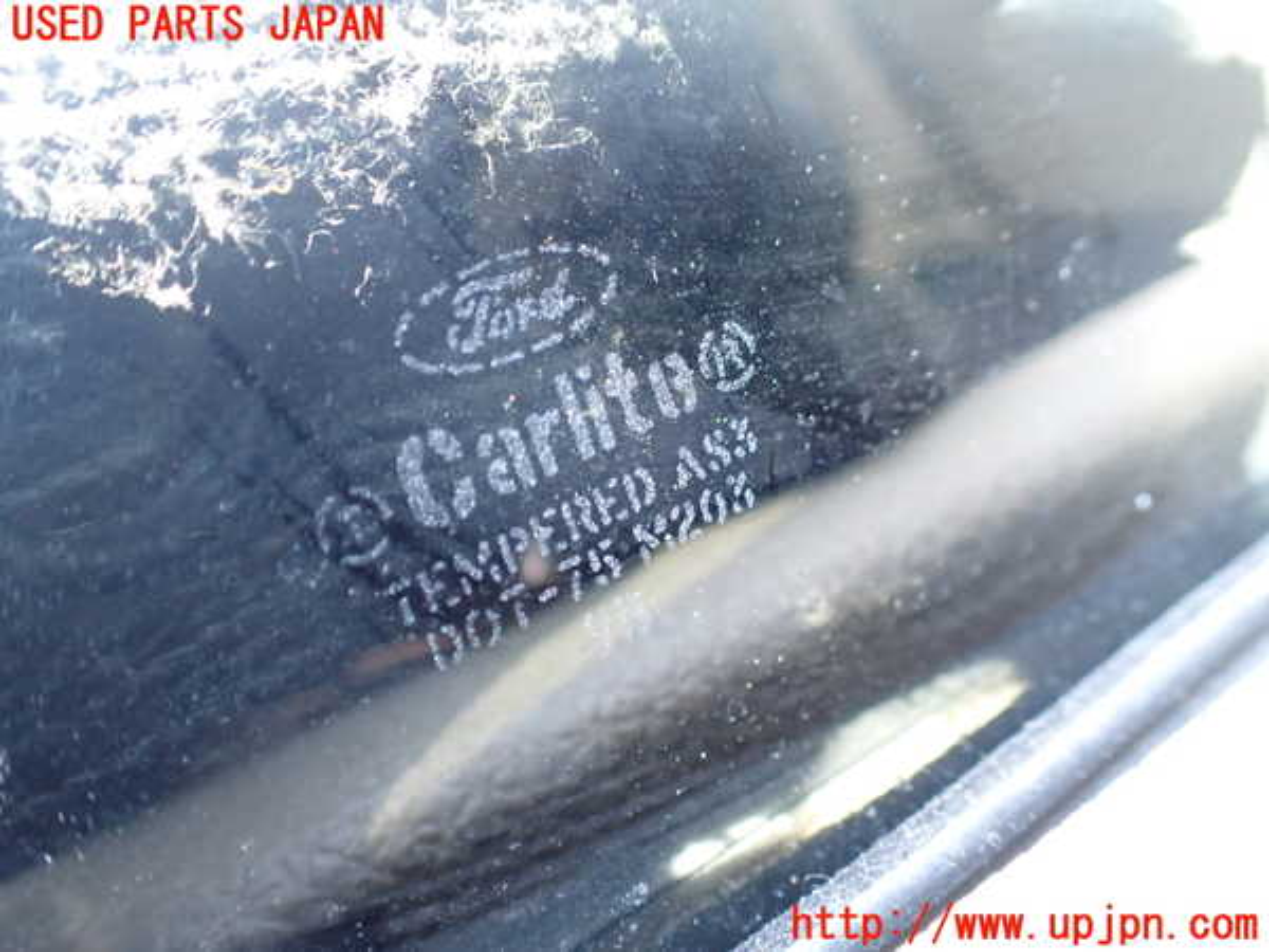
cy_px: 476
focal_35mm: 30
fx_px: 1100
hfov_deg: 60.0
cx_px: 634
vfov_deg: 46.8
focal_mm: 5.4
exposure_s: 1/30
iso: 800
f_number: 2.3
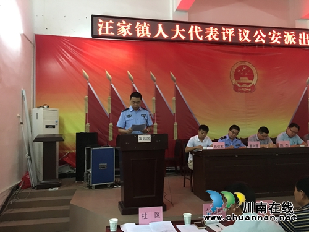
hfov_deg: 61.7
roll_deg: +1.1
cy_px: 116
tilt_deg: +4.3
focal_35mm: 29
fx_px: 259
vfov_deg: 48.2
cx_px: 154
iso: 250
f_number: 2.2
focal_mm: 4.15
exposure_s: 1/17
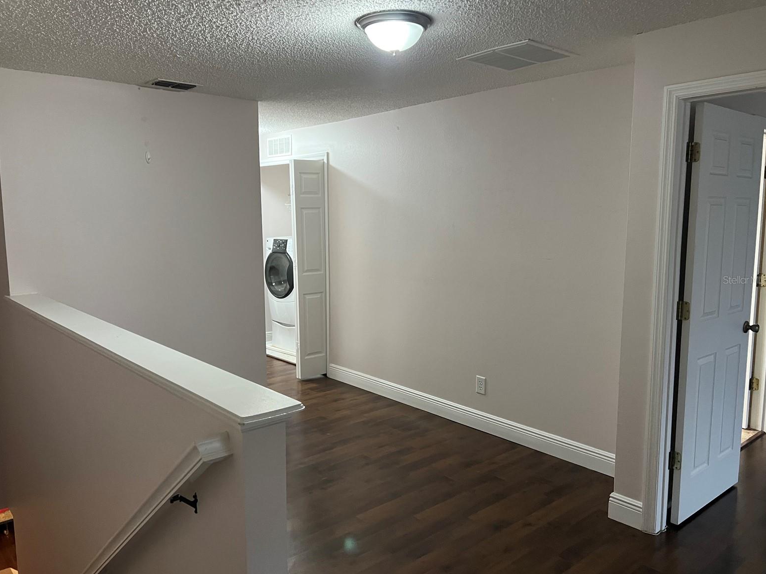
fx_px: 598
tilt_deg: -6.9
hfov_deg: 65.3
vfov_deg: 51.4
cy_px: 280
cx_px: 372
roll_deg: +0.2
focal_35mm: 27
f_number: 1.5
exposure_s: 1/60
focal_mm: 5.7
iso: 400
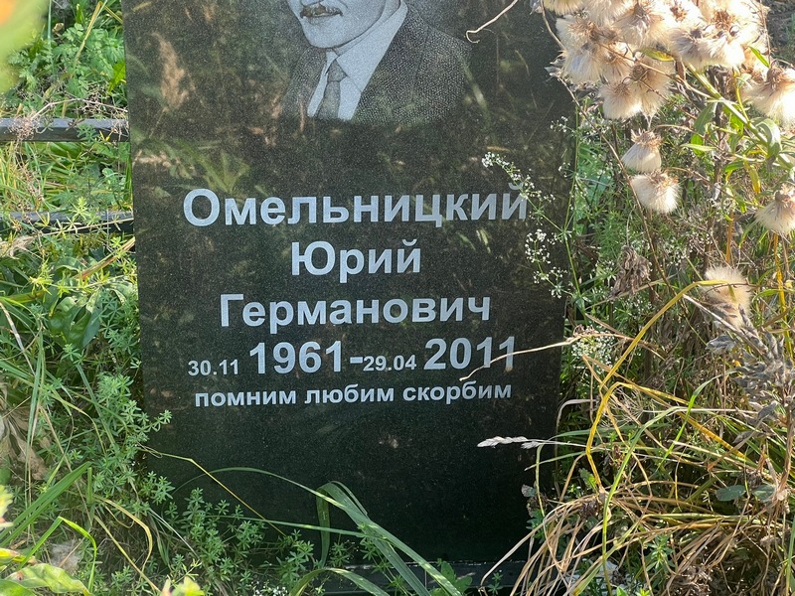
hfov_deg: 25.3
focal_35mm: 77
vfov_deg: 19.1
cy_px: 298
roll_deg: -3.0
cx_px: 398
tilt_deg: -32.4
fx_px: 1768
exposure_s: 1/99
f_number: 2.8
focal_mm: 9
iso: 64
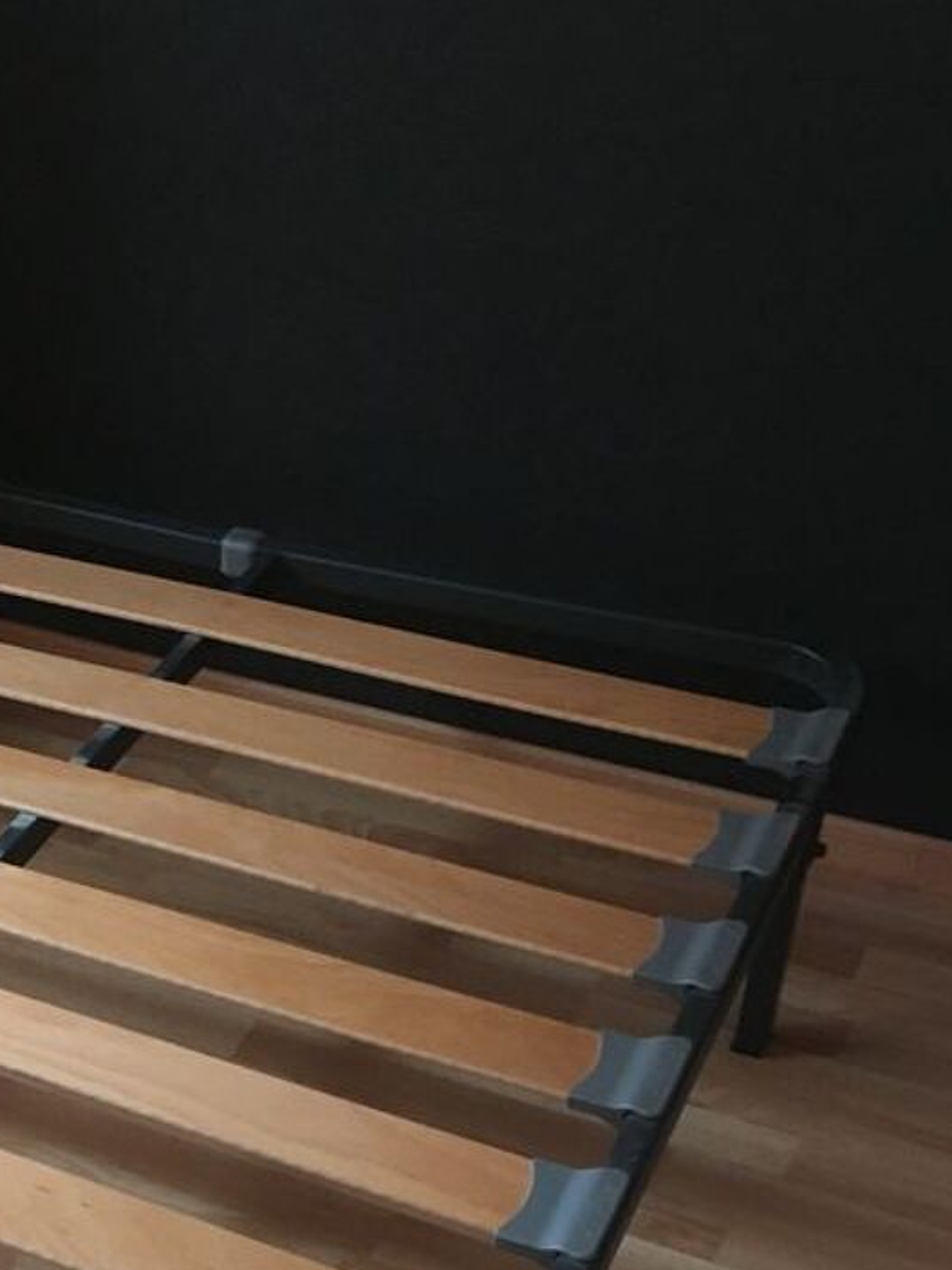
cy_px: 1056
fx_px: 2017
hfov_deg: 25.6
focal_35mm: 55
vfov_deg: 33.7
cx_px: 72
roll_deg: +5.1
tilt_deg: -41.9
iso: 200
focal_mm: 4.15
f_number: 2.2
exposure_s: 1/17
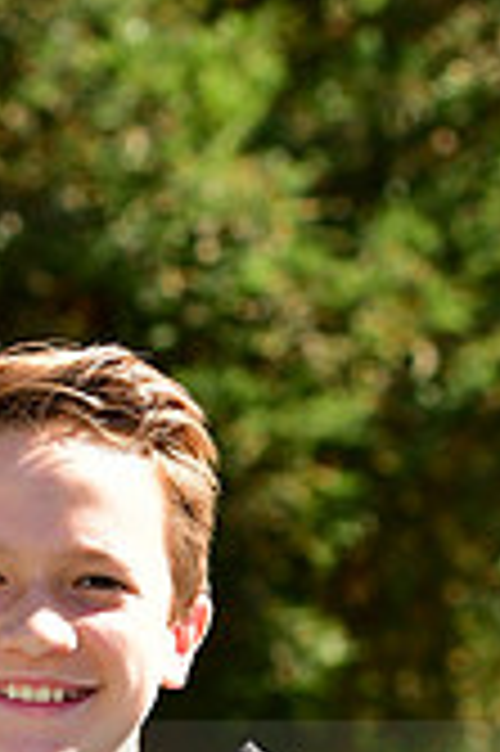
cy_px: 784
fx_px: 7619
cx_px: -11
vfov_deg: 5.6
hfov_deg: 3.8
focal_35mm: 365
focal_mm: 70
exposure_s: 1/1000
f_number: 4.5
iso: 400
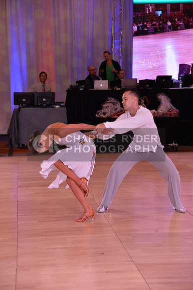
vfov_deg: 24.8
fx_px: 661
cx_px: 96
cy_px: 145
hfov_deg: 16.6
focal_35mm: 82
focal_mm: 82
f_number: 5
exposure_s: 1/250
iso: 1600
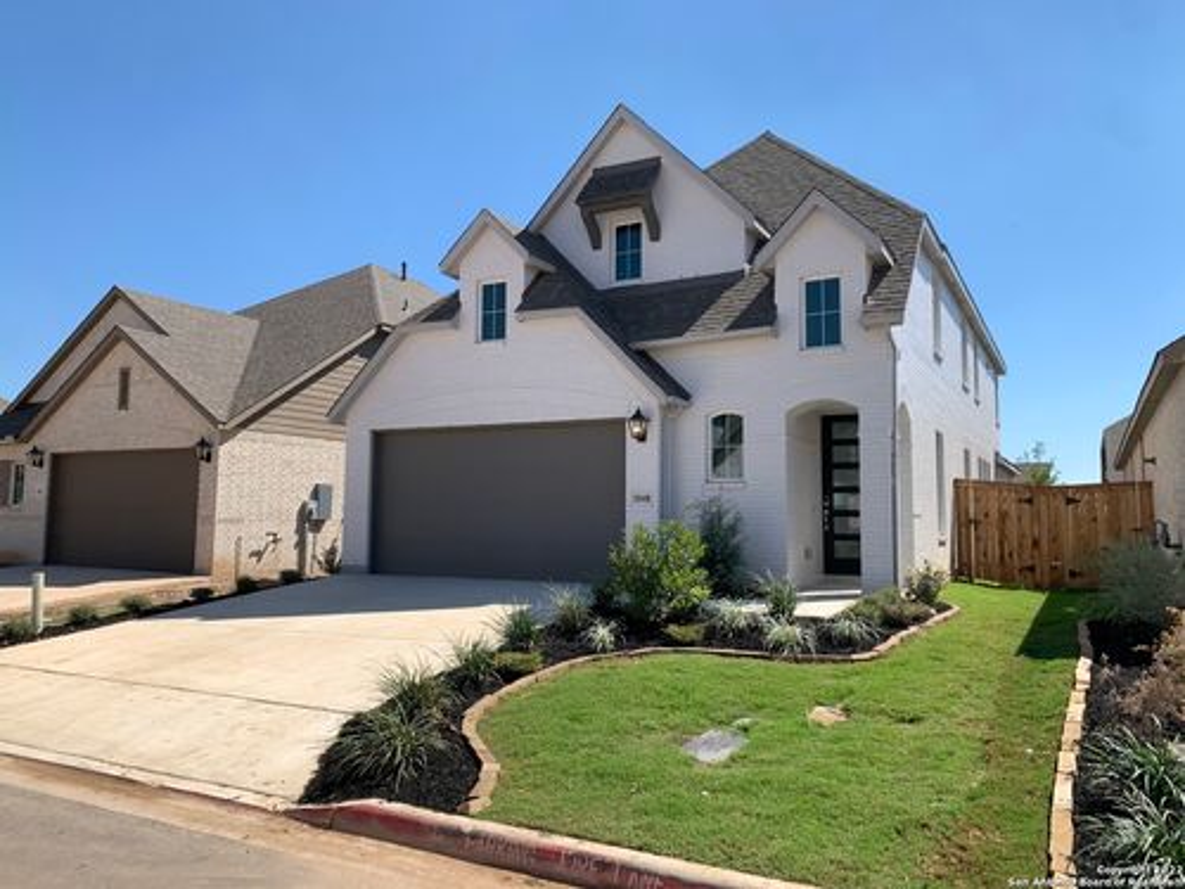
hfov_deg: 67.3
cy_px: 444
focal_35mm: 26
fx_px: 890
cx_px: 592
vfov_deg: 53.1
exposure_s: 1/2611
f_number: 1.8
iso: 25
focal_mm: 4.25
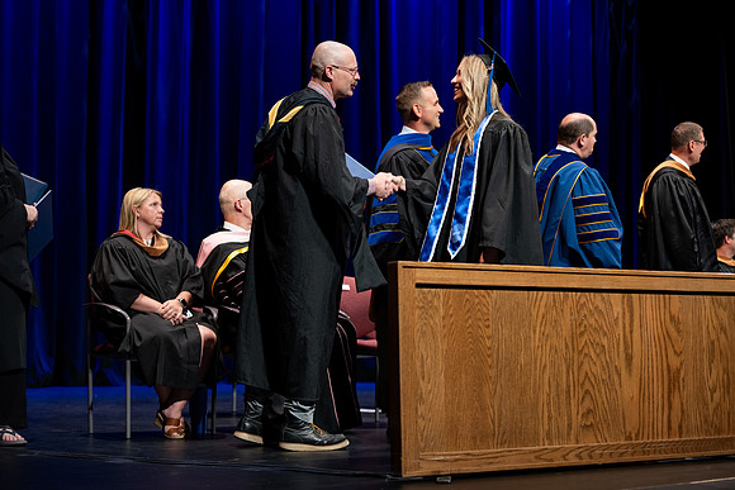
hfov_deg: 28.8
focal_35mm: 70
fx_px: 1429
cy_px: 245
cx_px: 368
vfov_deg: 19.5
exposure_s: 1/250
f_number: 2.8
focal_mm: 70
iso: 500
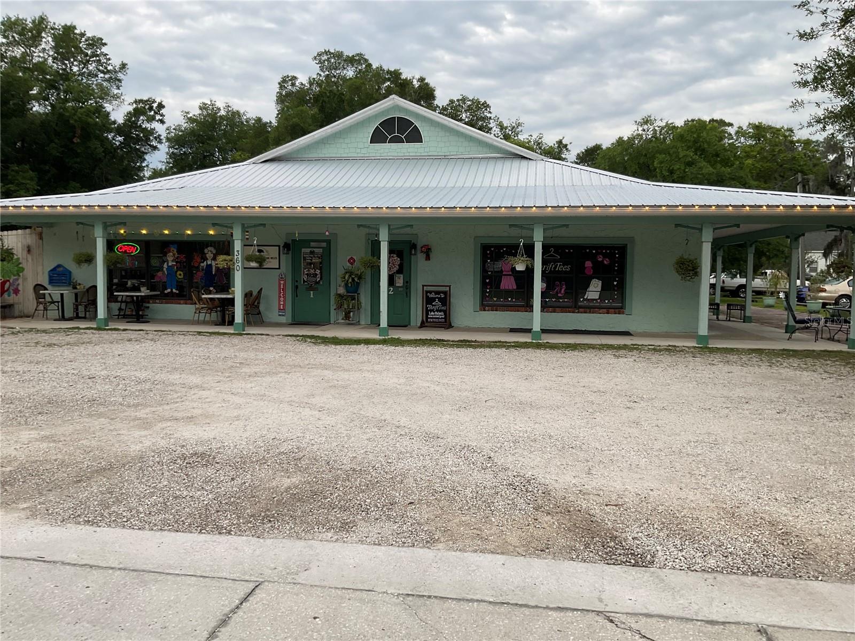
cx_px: 428
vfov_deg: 48.2
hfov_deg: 61.7
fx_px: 716
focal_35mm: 29
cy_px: 320
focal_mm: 3
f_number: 1.8
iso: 16
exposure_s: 1/151
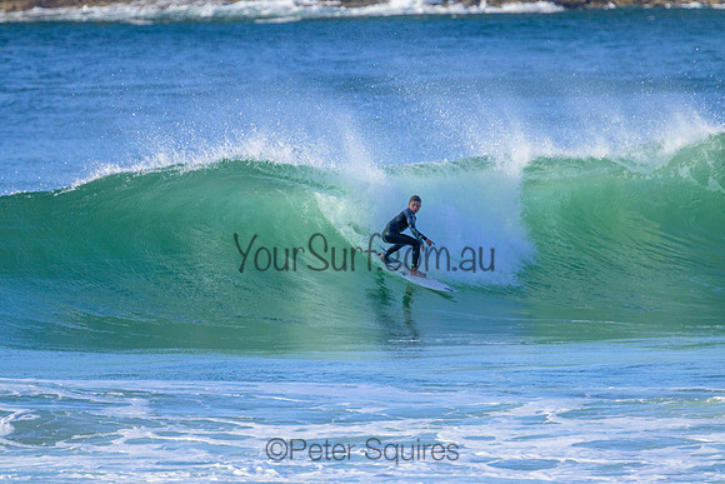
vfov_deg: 1.7
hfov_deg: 2.6
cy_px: 242
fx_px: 16114
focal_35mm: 800
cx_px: 362
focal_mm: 800
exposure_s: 1/2000
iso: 2500
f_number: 11
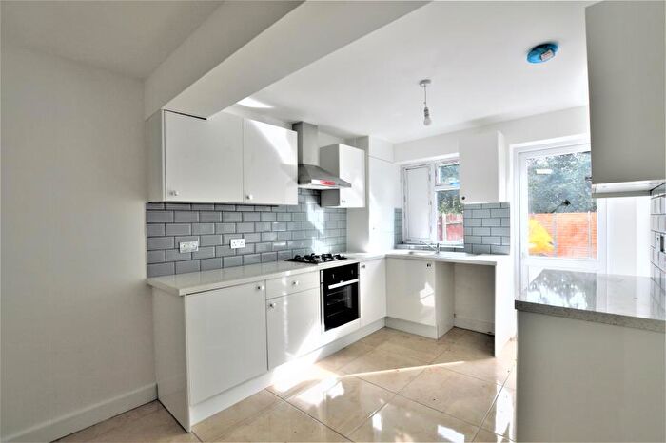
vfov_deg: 77.3
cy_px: 222
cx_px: 333
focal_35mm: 15
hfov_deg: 100.4
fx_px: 277
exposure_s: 1/125
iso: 100
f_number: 5.6
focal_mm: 10
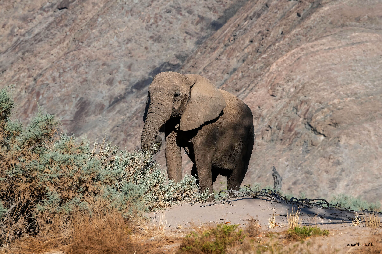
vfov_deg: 8.6
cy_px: 127
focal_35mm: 160
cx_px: 191
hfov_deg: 12.8
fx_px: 1698
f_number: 7.1
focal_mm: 160
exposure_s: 1/2500
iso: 800
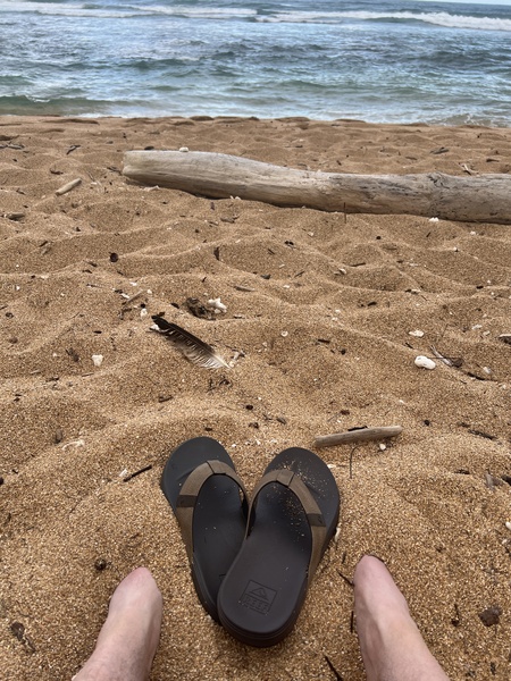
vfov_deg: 67.3
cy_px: 340
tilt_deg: -33.3
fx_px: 512
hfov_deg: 53.1
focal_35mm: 26
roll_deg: +0.9
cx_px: 256
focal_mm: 5.7
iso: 50
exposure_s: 1/639
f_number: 1.5
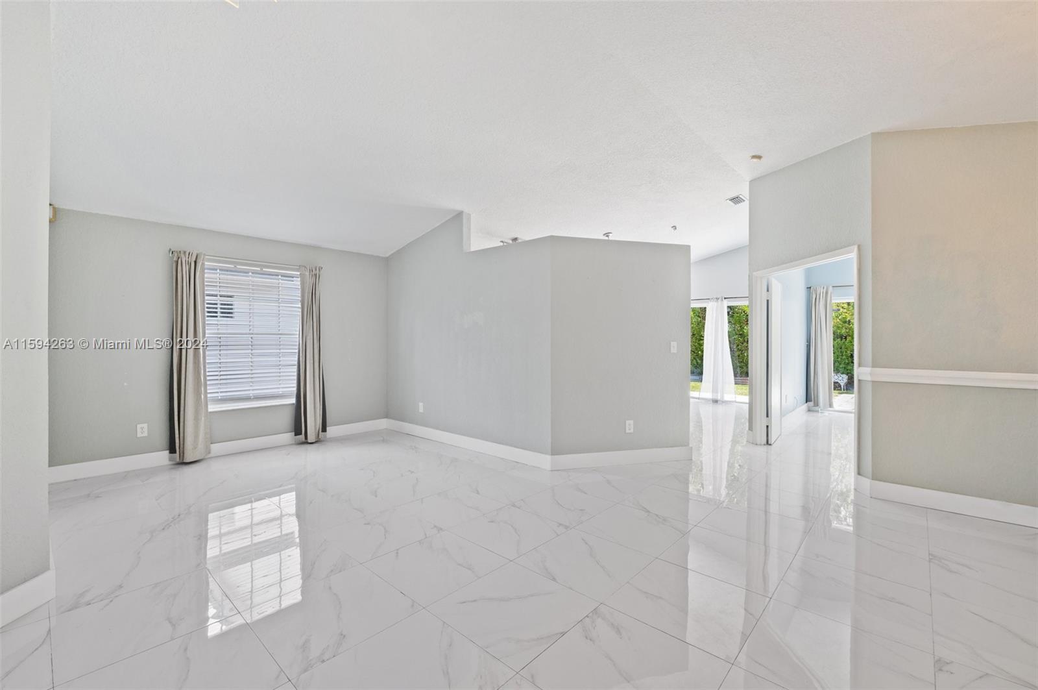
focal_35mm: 16
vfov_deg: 73.6
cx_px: 519
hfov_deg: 96.8
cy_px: 345
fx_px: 461
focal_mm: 16
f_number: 8
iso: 200
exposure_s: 1/15
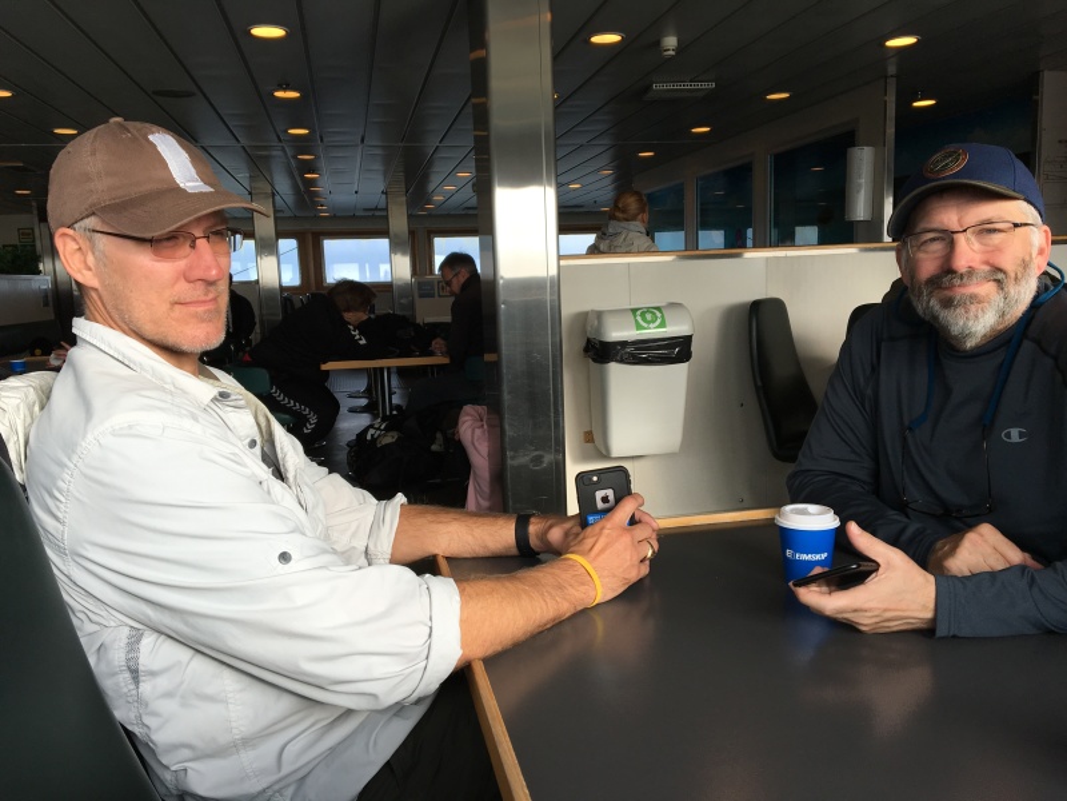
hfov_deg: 61.7
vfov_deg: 48.2
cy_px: 400
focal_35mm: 29
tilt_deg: -7.9
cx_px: 534
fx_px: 894
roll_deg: +1.6
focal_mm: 4.15
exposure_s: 1/236
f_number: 2.2
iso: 25
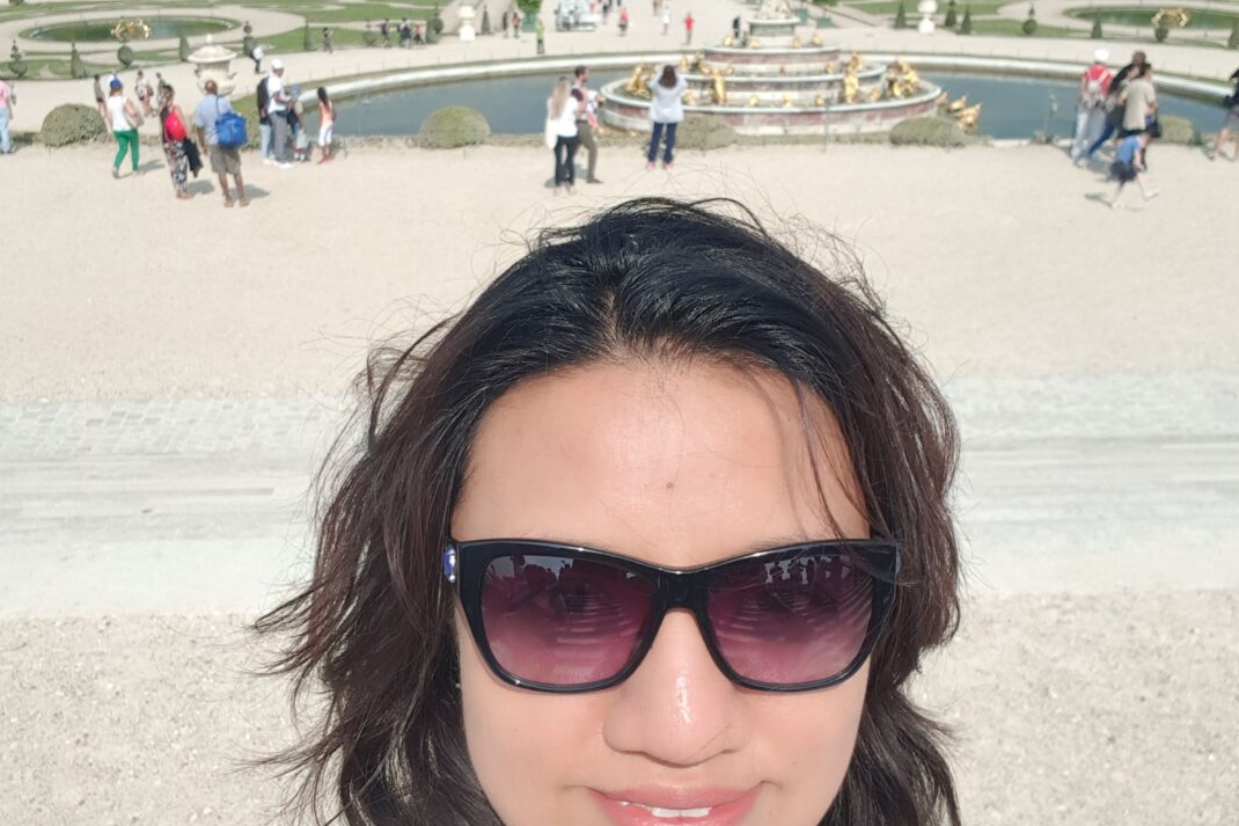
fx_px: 1204
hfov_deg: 54.4
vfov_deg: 37.8
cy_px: 449
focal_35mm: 35
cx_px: 617
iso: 40
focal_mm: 2.95
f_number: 1.7
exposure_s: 1/1860
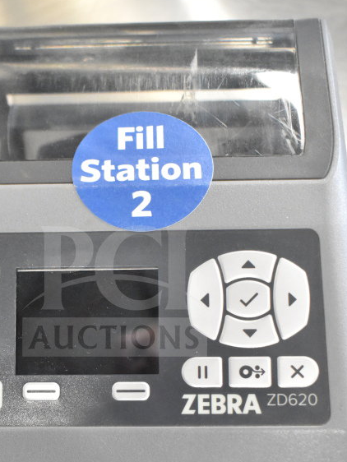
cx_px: 114
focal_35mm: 73
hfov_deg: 20.2
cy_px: 291
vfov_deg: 26.6
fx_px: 972
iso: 6400
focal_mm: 31
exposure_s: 1/100
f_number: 5
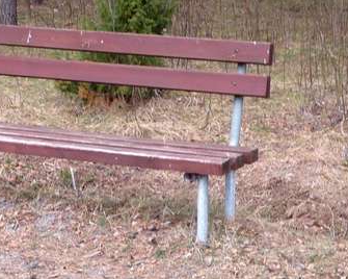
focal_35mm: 112
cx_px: 155
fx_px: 1154
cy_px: 94
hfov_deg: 17.2
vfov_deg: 13.7
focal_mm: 8
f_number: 4.2
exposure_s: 1/60
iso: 100
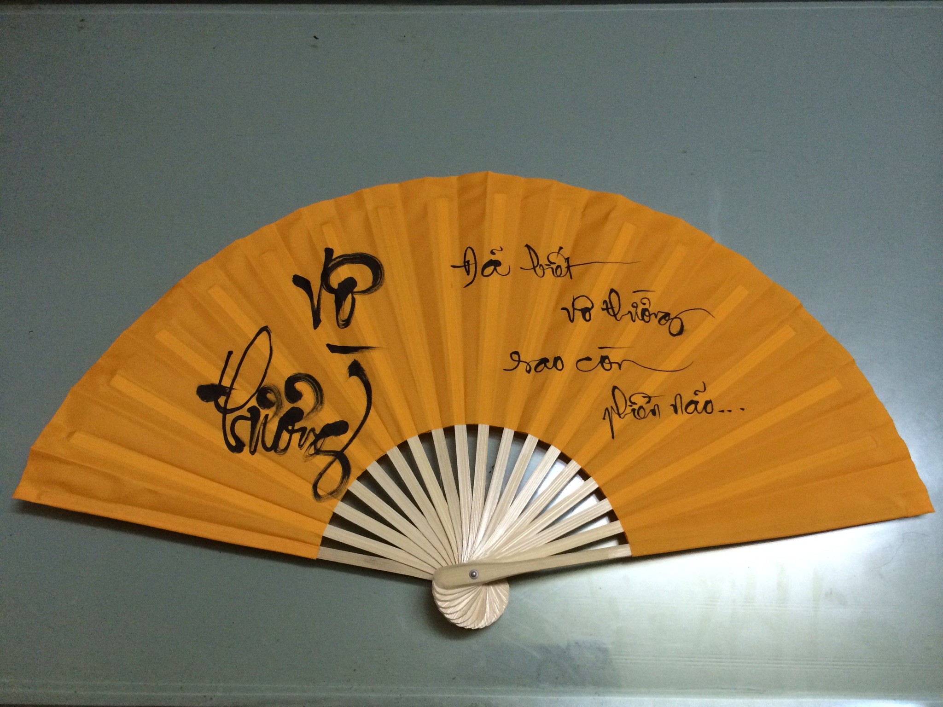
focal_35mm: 30
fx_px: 817
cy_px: 354
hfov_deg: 60.0
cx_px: 472
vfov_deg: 46.8
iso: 320
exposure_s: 1/33
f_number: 2.2
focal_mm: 4.12
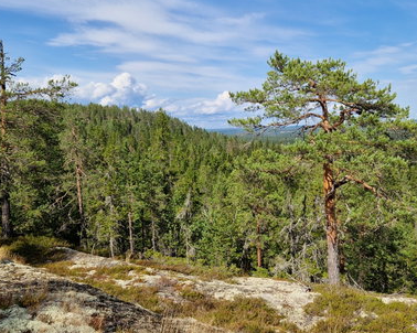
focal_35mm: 38
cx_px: 231
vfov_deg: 39.1
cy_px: 187
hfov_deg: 47.9
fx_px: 469
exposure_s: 1/1984
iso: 50
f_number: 1.8
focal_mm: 5.4
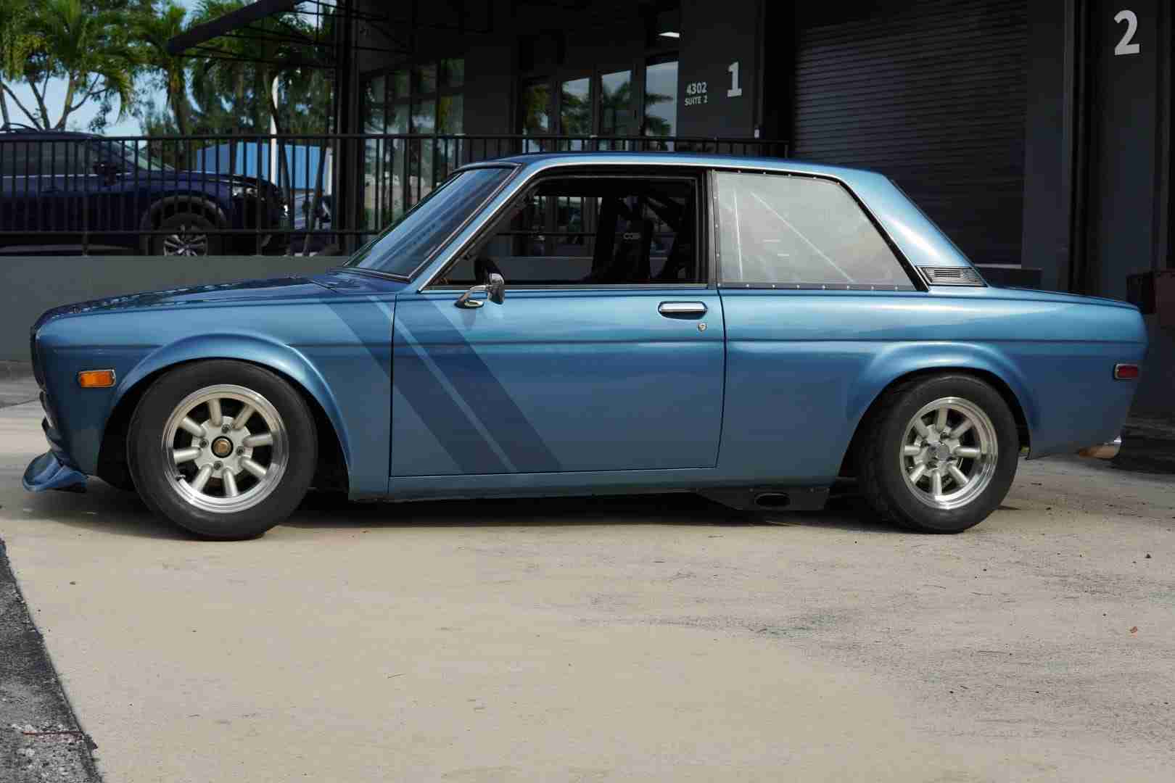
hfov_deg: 43.6
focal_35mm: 45
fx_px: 1469
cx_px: 588
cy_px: 392
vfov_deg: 29.9
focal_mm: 30
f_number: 5
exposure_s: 1/250
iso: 100
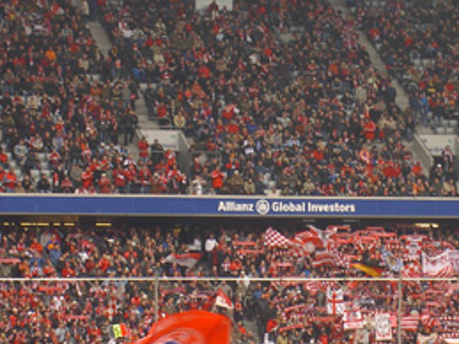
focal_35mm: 247
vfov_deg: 6.0
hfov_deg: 8.0
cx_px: 275
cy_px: 314
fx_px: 3274
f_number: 4.9
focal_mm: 24
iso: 100
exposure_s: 1/30
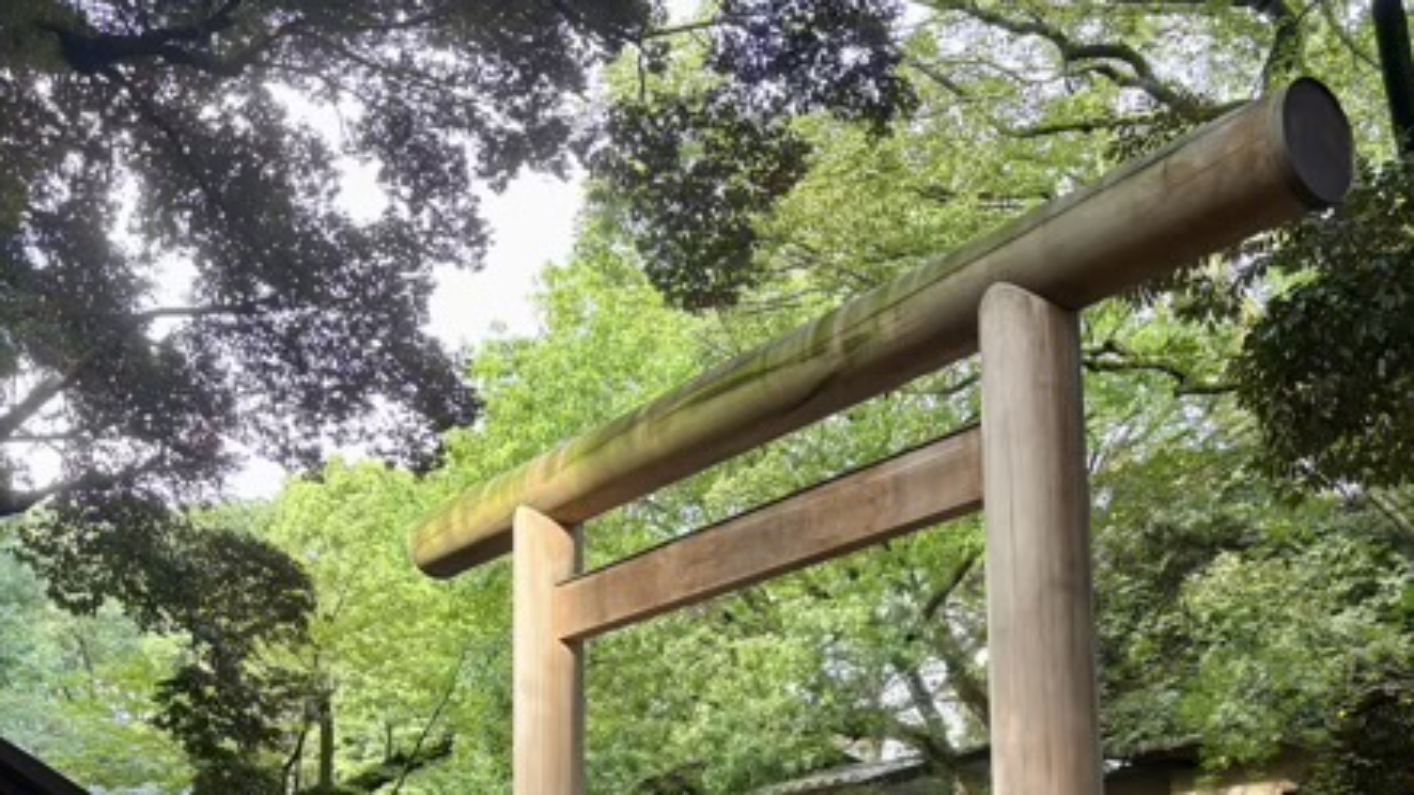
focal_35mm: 45
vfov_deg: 25.3
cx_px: 622
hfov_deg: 45.4
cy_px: 777
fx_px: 1687
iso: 80
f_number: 1.6
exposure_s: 1/121
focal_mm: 5.96
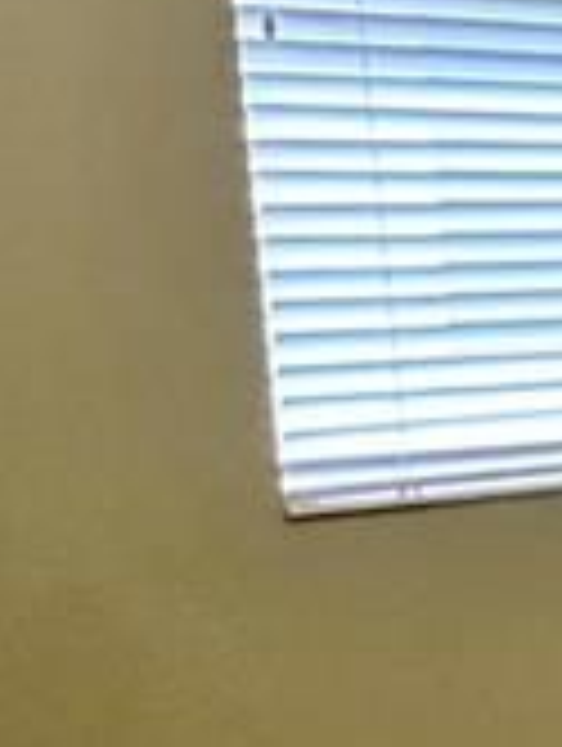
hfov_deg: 11.2
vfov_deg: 19.3
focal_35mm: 101
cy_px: 544
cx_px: 1515
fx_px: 2181
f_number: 2.2
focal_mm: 2.22
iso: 250
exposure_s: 1/120
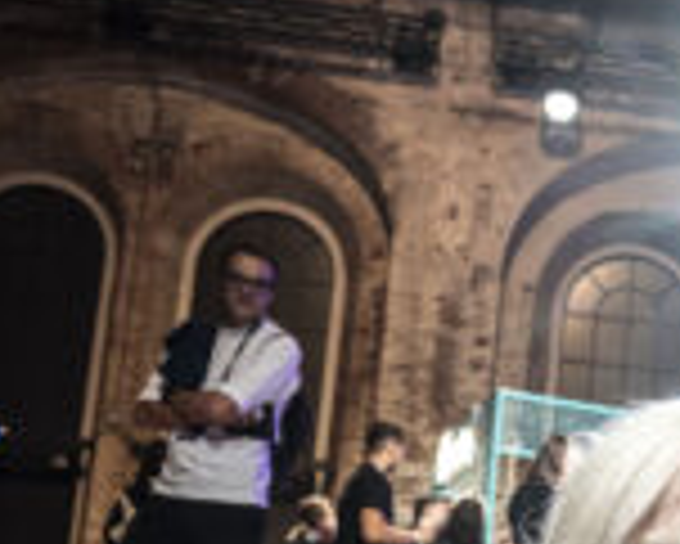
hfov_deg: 29.6
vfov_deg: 24.9
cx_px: 725
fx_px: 1168
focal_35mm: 58
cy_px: 551
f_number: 5.6
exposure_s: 1/125
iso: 3200
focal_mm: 24
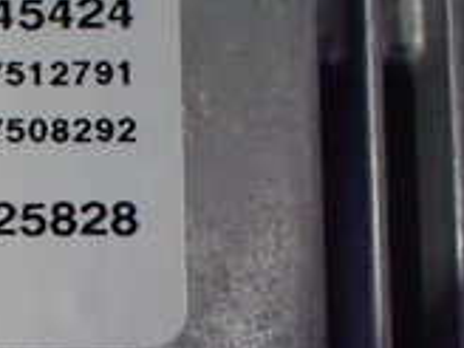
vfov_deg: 13.1
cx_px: -215
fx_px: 1474
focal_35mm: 110
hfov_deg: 16.4
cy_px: 407
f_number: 2.3
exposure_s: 1/60
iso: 800
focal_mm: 5.4
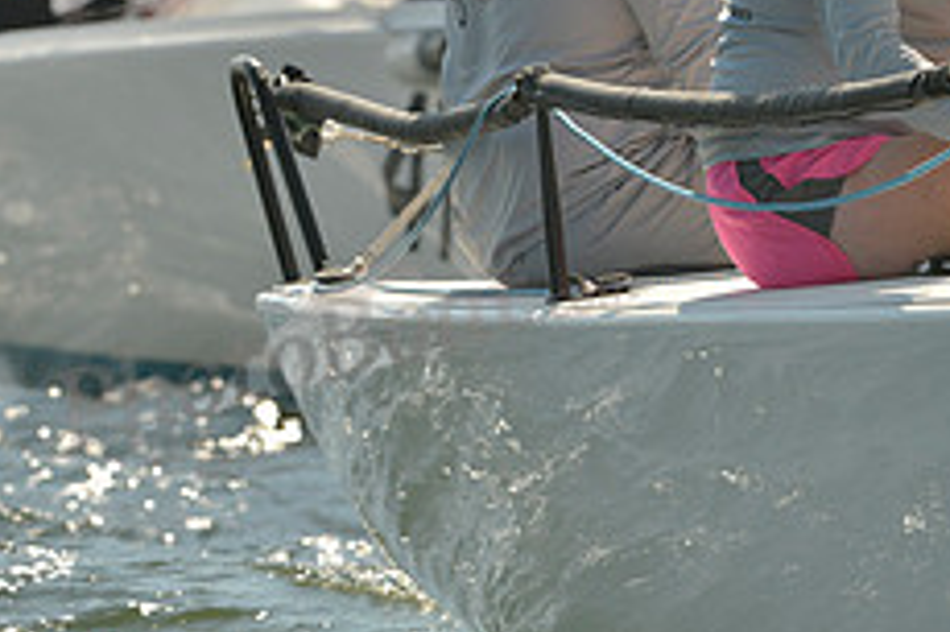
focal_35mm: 681
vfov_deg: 2.0
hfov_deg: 3.0
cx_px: 855
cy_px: 72
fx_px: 17957
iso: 280
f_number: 6.3
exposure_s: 1/1600
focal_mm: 270
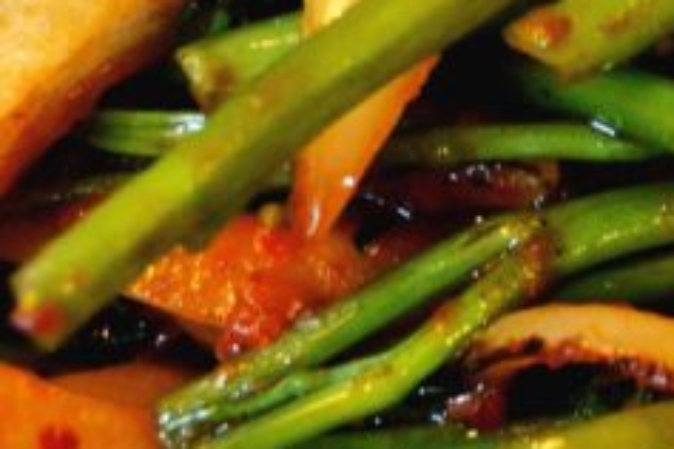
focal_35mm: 220
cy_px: -64
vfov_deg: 6.2
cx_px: 637
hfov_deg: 9.3
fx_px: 4119
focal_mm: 34
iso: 1600
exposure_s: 1/50
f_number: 4.5
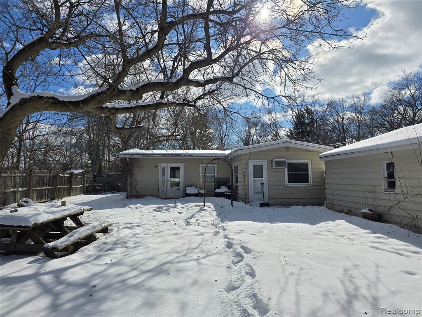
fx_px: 280
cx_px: 211
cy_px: 158
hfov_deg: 73.9
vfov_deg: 58.9
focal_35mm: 23
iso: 12
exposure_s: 1/2116
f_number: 1.7
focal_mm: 6.3
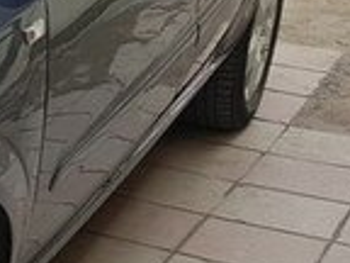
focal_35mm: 119
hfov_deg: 13.3
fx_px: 1203
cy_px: 157
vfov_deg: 12.4
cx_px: -430
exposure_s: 1/301
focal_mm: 4.2
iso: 50
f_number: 1.7
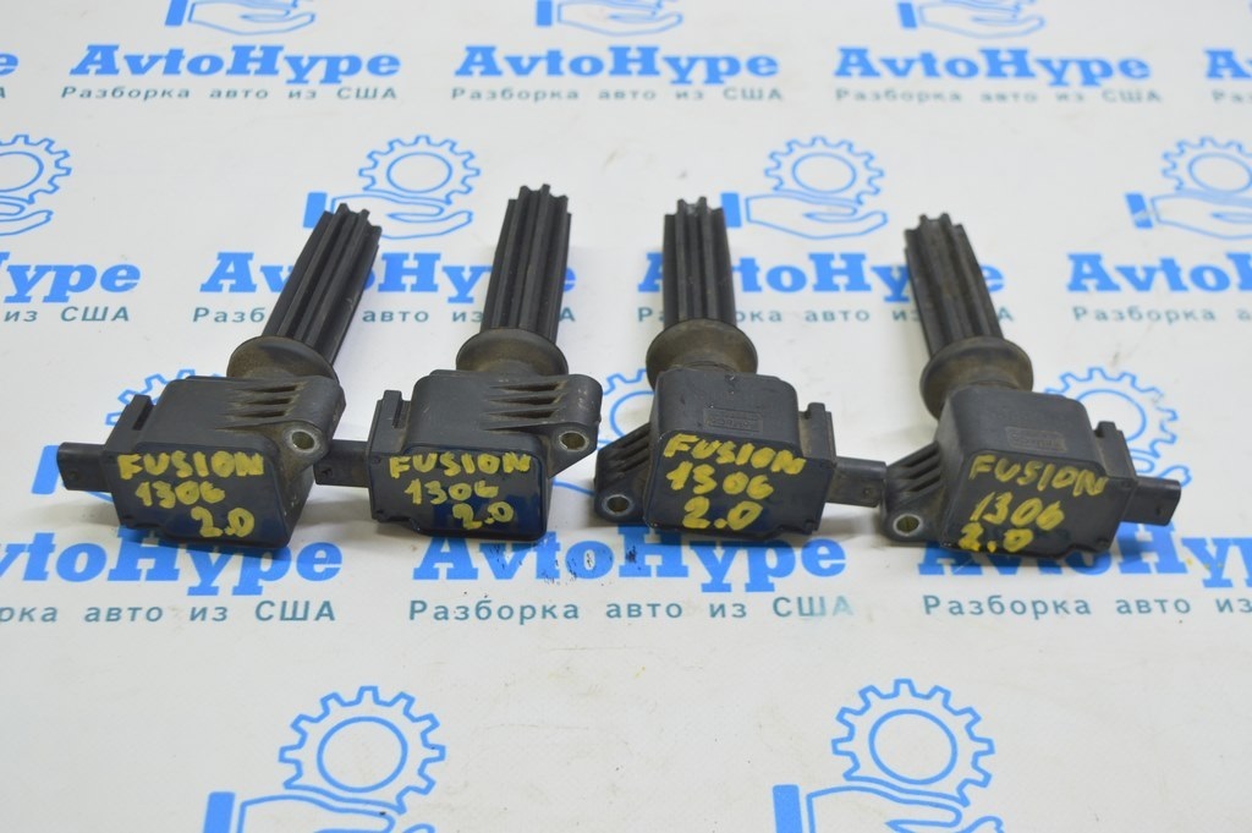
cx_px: 626
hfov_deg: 38.9
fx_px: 1772
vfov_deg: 26.4
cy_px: 416
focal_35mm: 51
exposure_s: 1/20
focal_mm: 34
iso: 400
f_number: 5.6
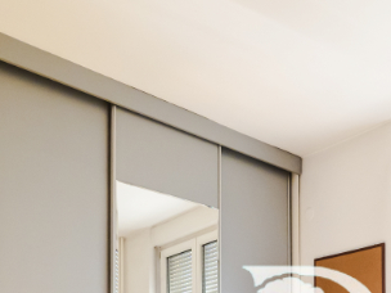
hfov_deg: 39.9
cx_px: 300
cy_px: 383
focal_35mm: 46
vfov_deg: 26.6
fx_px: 520
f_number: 4
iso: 400
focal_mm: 7
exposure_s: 1/250
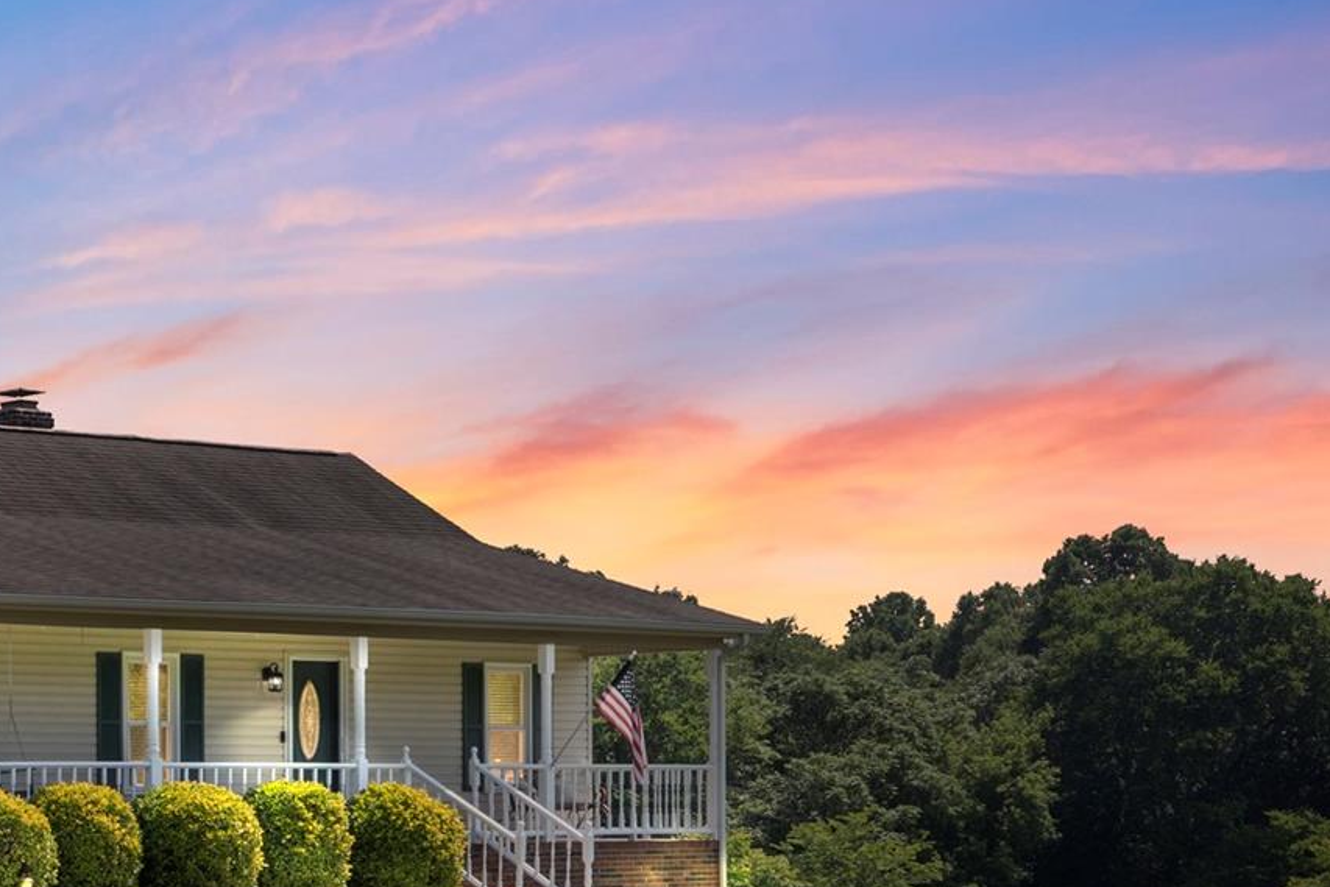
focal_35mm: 84
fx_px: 3104
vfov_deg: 16.0
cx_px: -210
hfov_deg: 22.5
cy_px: 847
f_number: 13
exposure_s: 1/100
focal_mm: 35
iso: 100
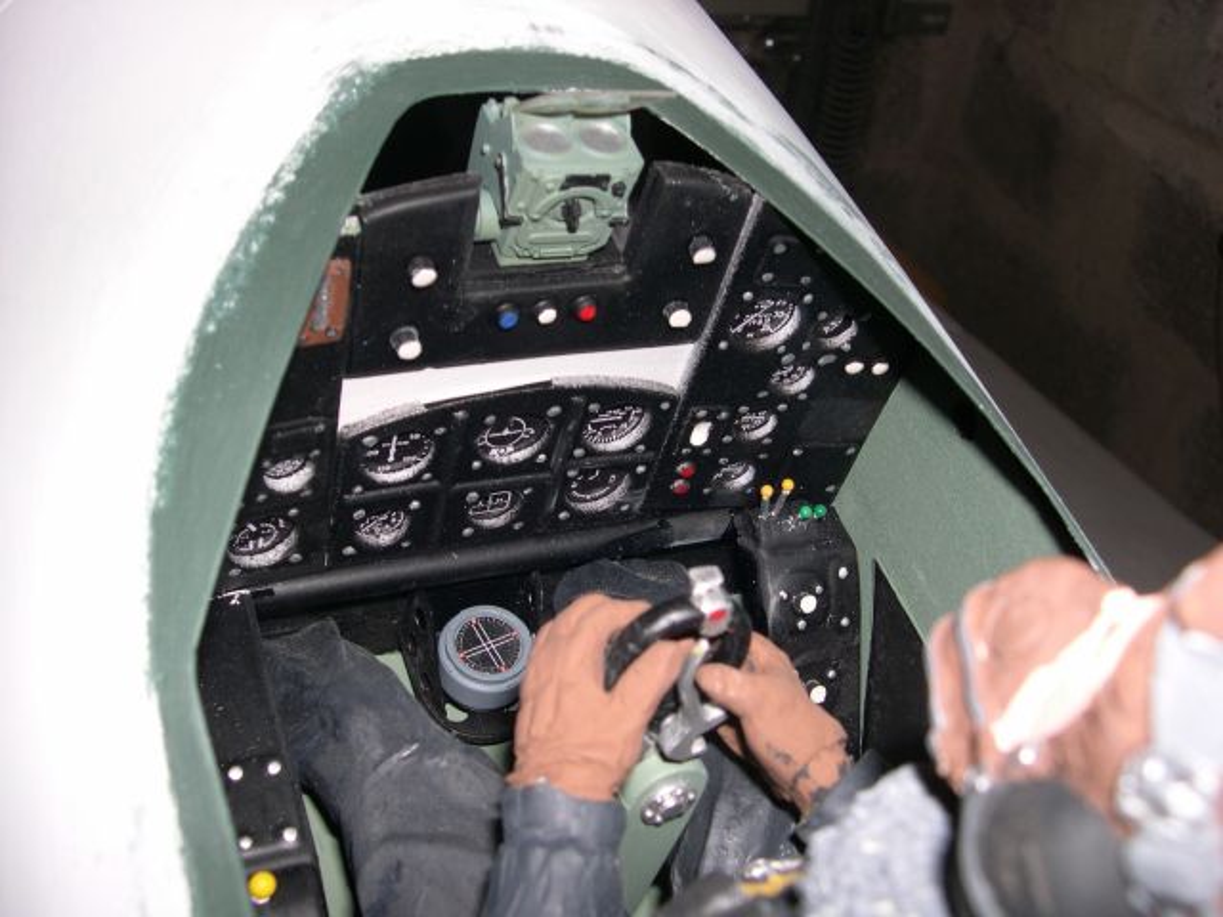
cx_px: 612
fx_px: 1343
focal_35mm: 38
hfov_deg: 49.0
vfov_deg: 37.7
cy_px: 458
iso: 100
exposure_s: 1/60
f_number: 7.6
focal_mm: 8
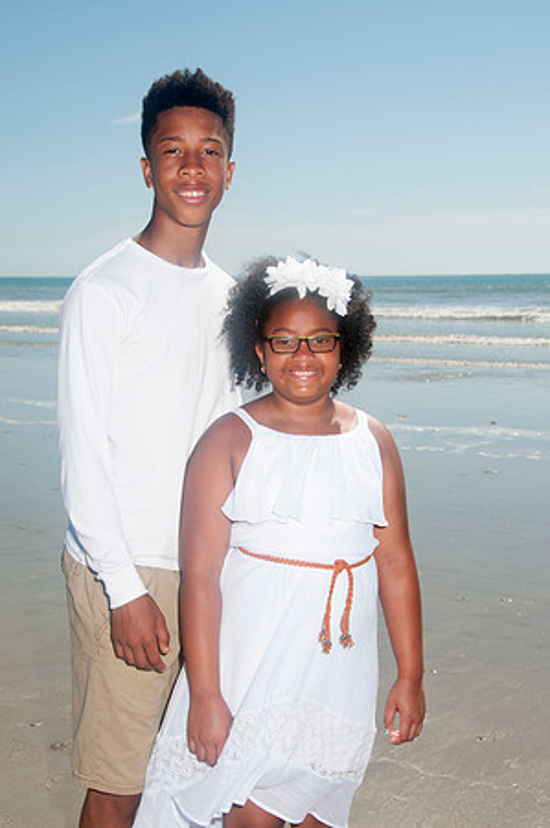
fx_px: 1240
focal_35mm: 54
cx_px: 275
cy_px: 414
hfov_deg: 25.0
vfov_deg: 36.9
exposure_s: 1/250
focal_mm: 36
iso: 100
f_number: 11
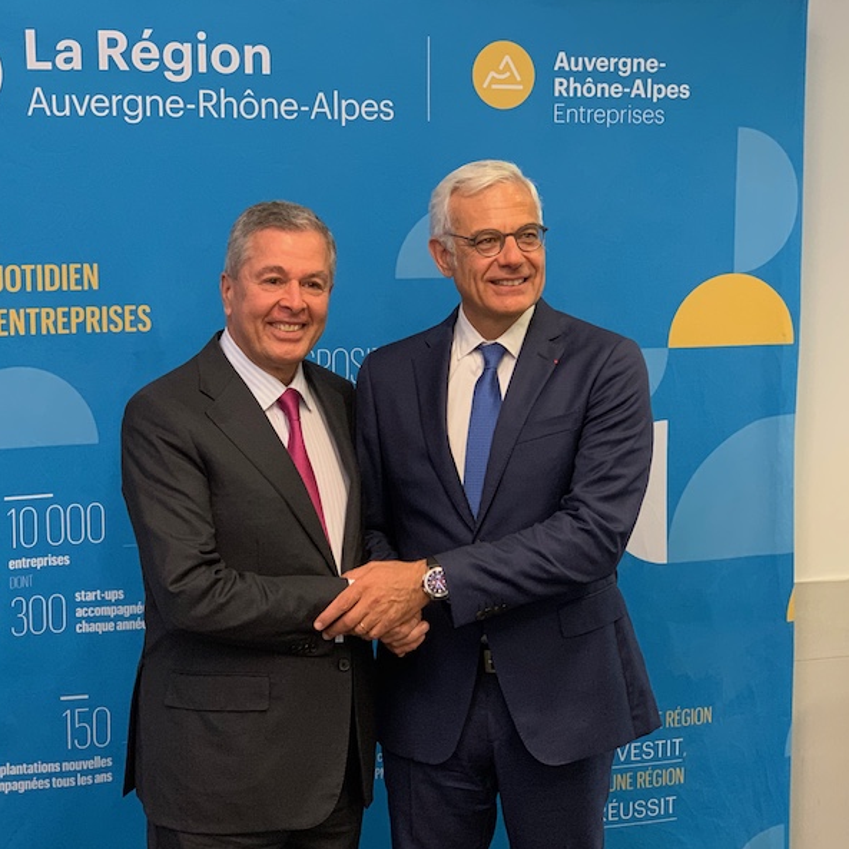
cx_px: 362
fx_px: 1720
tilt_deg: -5.3
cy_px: 422
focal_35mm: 62
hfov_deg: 27.7
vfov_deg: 27.7
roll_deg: +0.8
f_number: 2.4
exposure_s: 1/50
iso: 250
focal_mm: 6
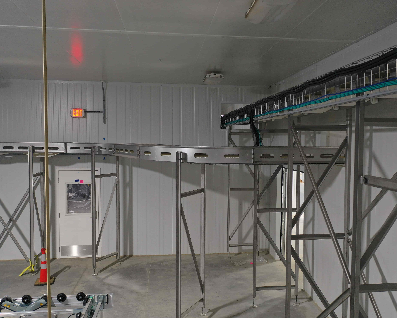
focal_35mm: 32
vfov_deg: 45.8
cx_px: 218
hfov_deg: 55.6
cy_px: 160
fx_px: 376
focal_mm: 10.26
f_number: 2.8
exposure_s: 1/10
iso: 200
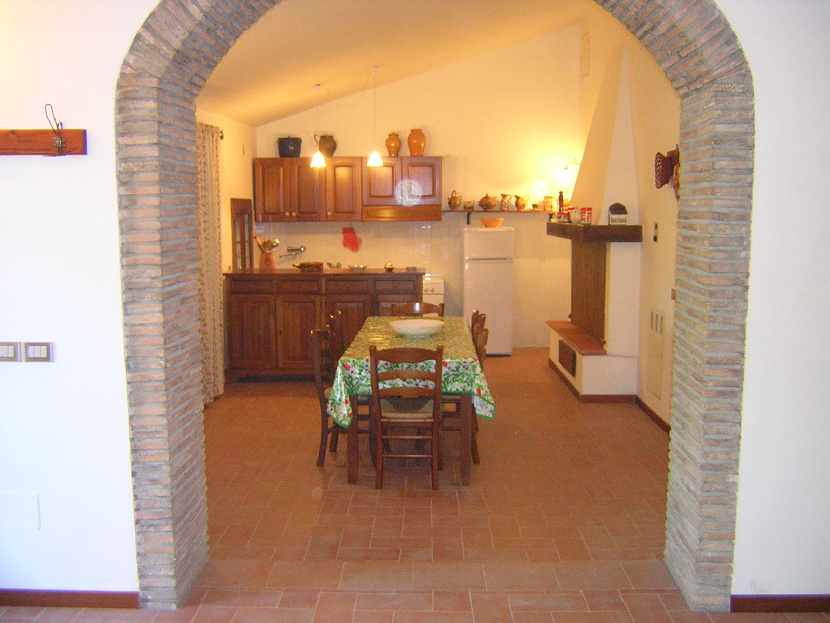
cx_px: 415
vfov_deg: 39.7
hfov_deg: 51.4
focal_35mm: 36
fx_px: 863
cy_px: 312
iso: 400
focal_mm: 4.7
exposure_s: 1/17.3
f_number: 2.6
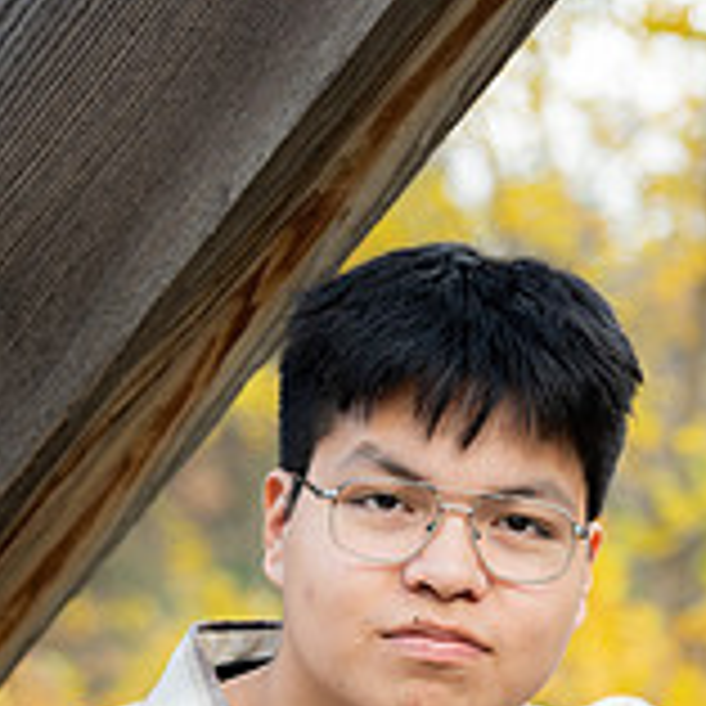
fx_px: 4776
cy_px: 944
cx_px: 562
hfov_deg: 8.4
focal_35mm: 207
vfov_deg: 8.3
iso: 200
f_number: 3.5
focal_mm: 85
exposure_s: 1/125
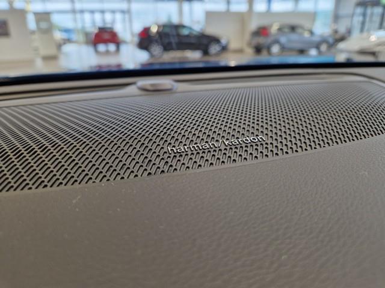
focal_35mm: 23
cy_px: 144
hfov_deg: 73.9
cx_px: 192
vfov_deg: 58.9
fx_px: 256
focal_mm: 5.4
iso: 80
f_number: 1.8
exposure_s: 1/50
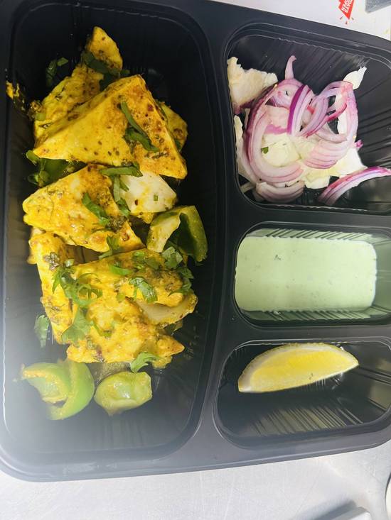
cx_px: 196
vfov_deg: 67.3
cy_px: 260
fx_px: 391
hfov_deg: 53.1
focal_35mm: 26
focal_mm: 5.7
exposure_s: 1/33
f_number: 1.5
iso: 400
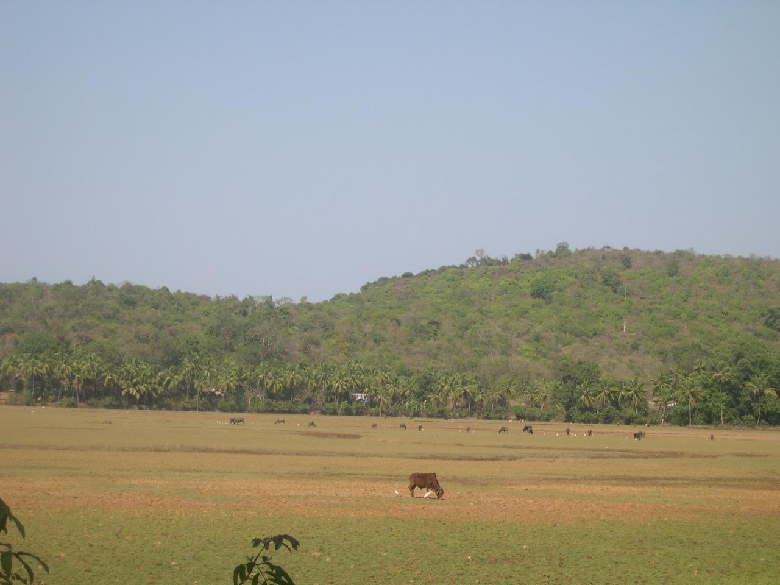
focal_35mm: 82
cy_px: 292
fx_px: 1848
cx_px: 390
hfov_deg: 23.8
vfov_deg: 18.0
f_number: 4.1
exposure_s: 1/616
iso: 100
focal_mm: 17.4
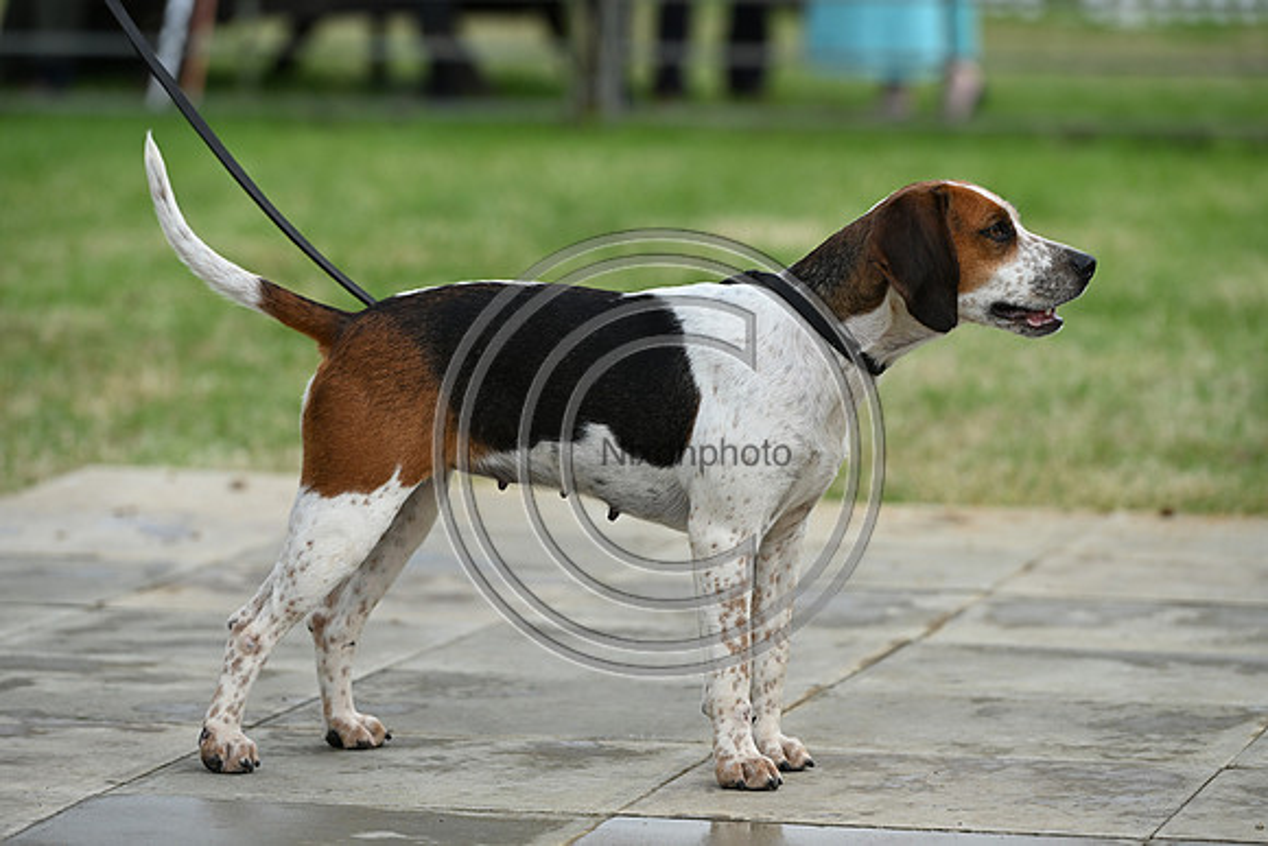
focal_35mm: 175
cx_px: 634
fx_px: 6165
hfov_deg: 11.7
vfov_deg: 7.9
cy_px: 423
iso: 360
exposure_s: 1/1000
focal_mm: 175
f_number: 4.5
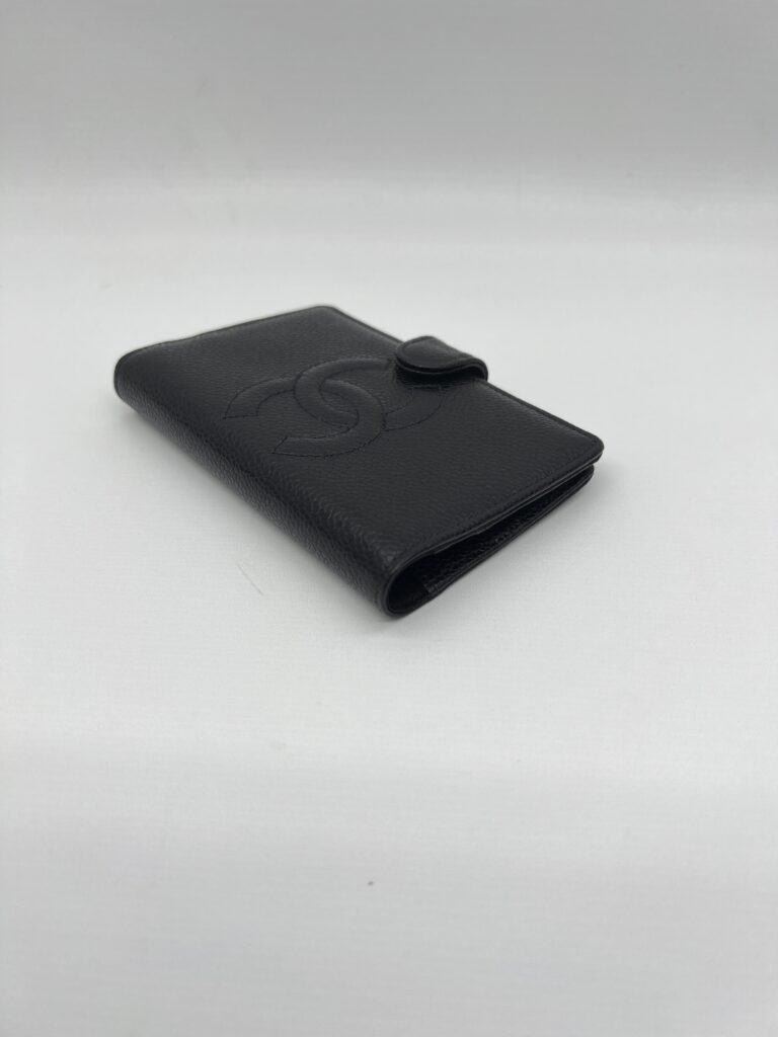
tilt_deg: -39.1
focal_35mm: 26
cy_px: 518
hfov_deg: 53.1
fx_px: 779
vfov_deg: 67.3
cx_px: 389
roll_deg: -0.4
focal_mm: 5.7
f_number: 1.5
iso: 40
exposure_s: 1/240
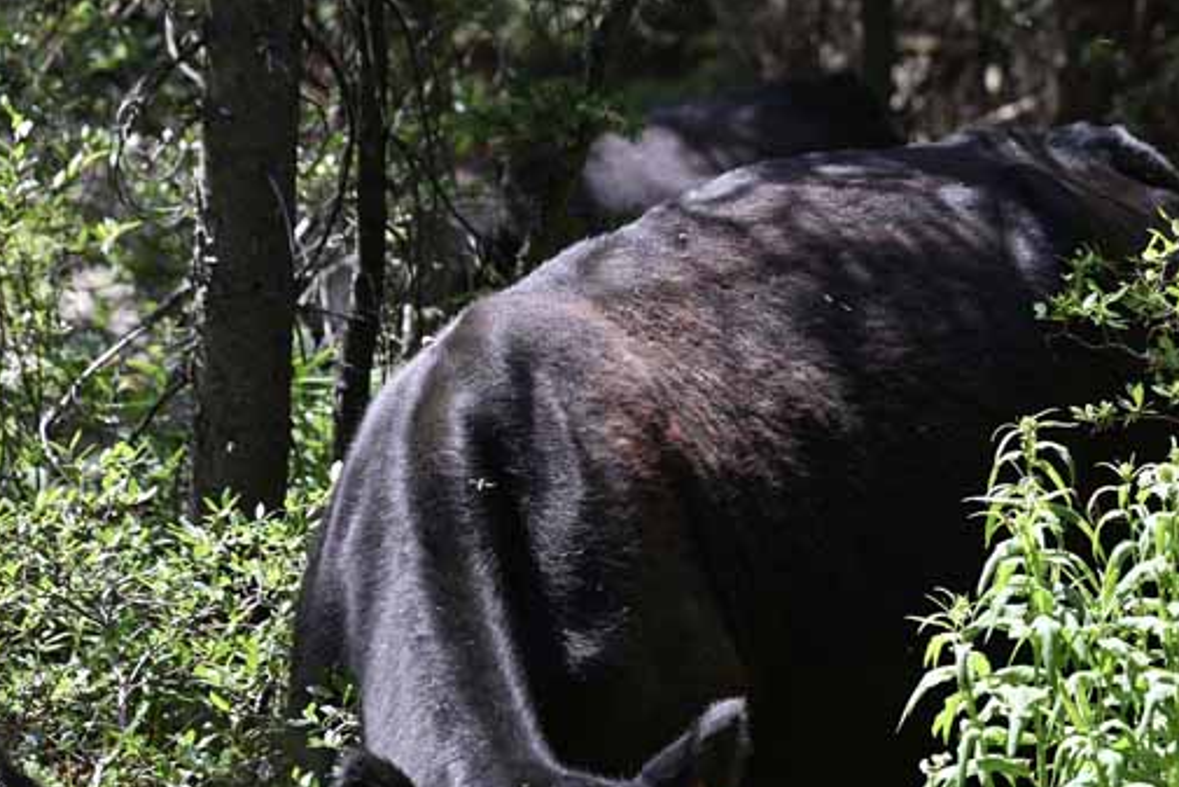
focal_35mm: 190
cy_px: 578
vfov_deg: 7.2
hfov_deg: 10.8
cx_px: 754
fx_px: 6224
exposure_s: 1/250
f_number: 4
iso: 64
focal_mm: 120
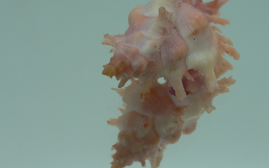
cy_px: 59
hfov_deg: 37.4
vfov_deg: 23.9
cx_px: 160
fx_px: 396
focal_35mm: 54
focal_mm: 4.6
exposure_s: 1/60
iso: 80
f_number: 2.8
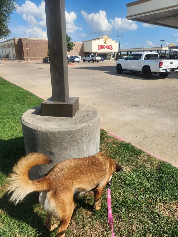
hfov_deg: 58.9
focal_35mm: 23
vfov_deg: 73.9
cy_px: 118
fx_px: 158
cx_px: 89
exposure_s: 1/2436
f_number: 1.8
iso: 20
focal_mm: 5.4
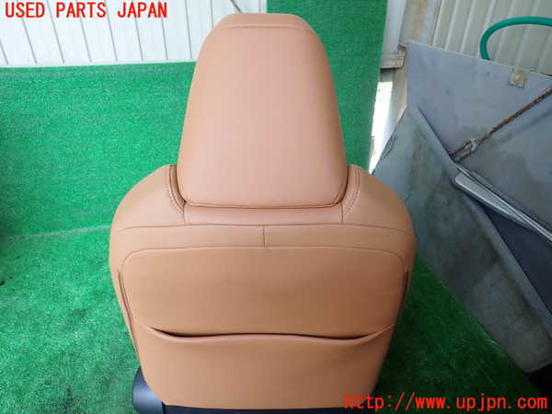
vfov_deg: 54.9
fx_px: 399
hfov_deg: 69.4
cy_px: 207
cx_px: 276
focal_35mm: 25
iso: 200
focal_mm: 4.5
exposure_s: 1/125
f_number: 2
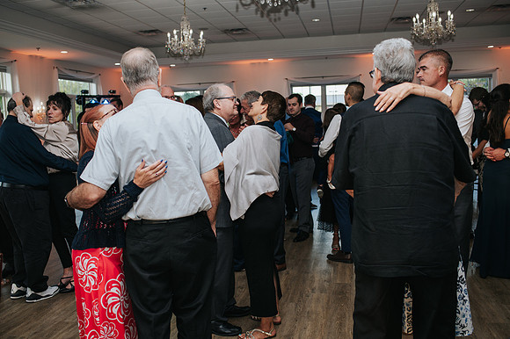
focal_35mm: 35
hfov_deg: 54.5
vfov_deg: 37.8
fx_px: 496
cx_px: 255
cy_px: 170
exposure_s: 1/200
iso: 800
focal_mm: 35
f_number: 3.2
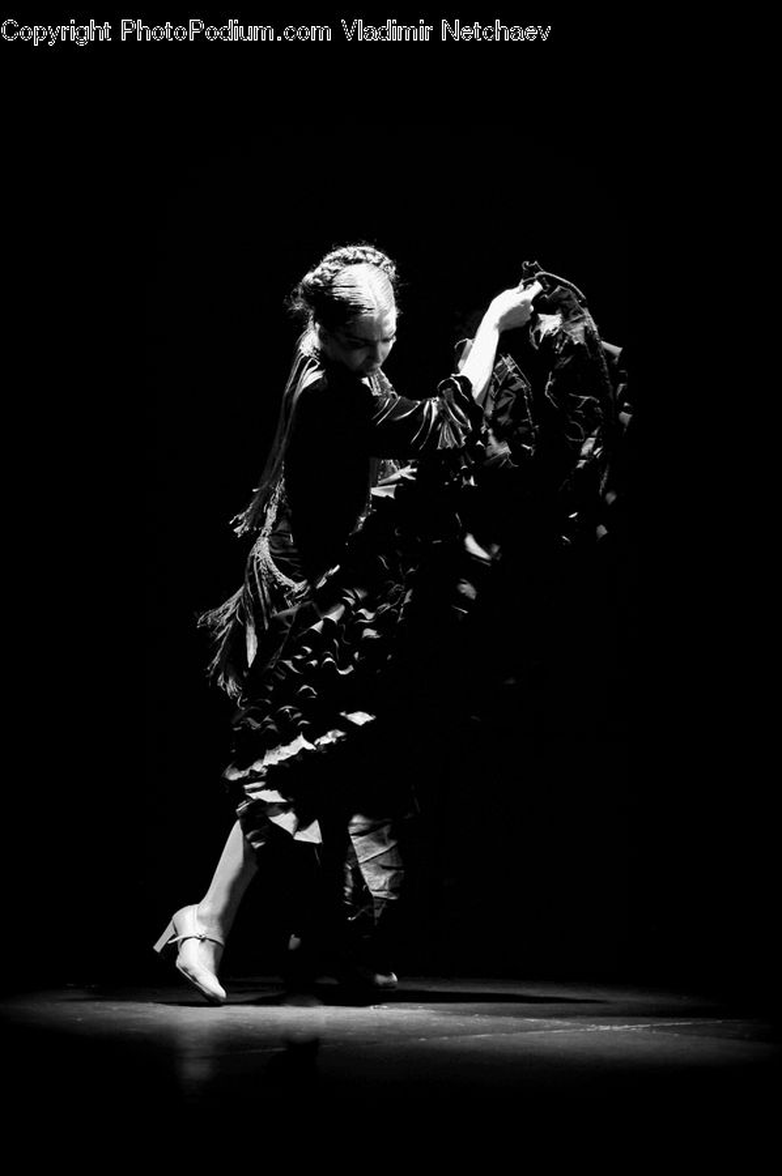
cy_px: 588
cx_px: 391
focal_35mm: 160
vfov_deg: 12.9
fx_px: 5225
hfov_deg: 8.6
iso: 640
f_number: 2.8
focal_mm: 160
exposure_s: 1/400
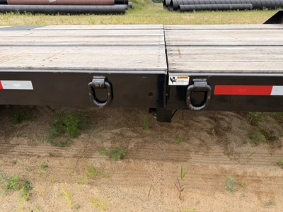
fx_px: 196
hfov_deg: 71.6
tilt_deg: -28.7
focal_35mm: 24
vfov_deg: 56.8
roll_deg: -0.1
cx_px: 142
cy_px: 106
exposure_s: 1/858
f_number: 1.78
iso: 80
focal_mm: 6.76
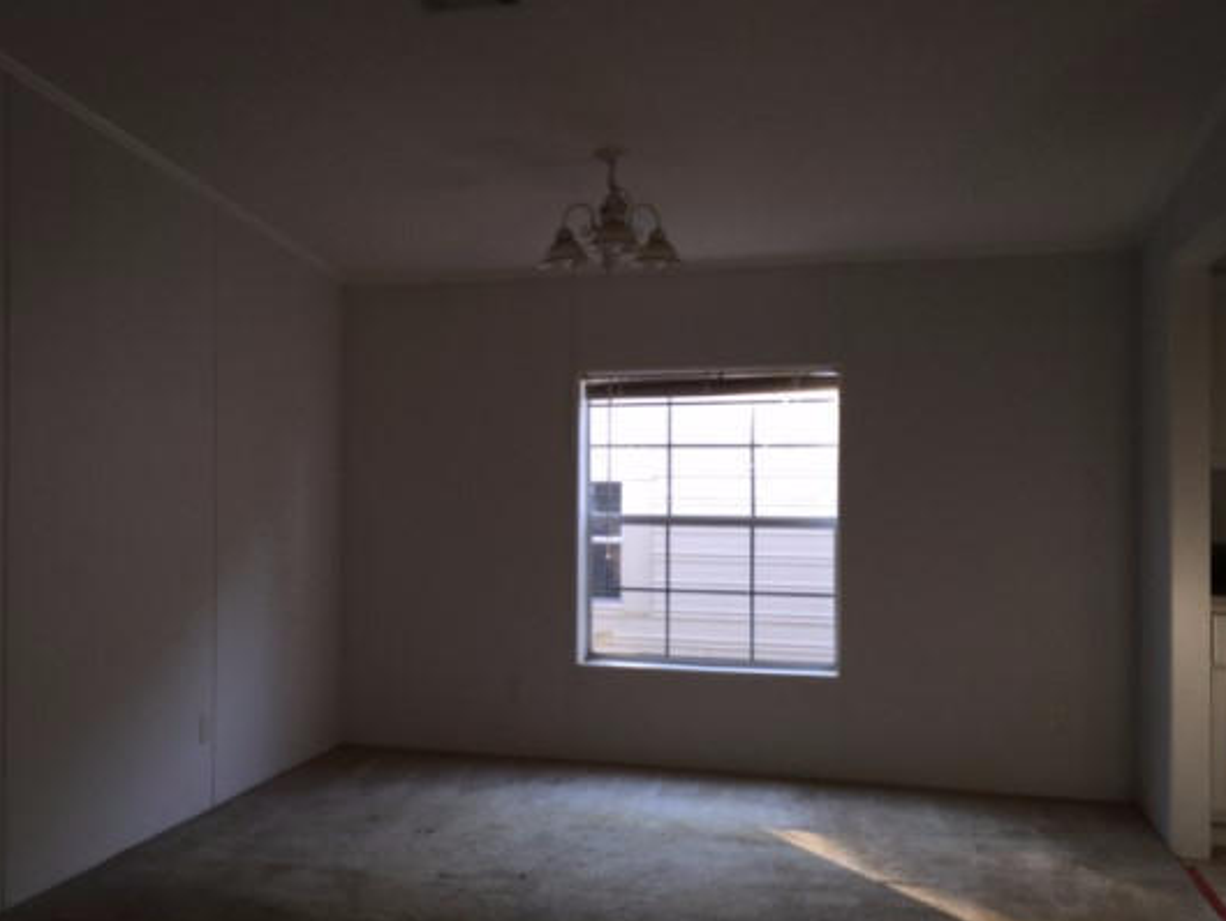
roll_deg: -0.8
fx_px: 1240
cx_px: 514
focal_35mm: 35
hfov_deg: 52.4
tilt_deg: +0.0
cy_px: 463
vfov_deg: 40.7
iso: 32
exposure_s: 1/40
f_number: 2.2
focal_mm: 4.15
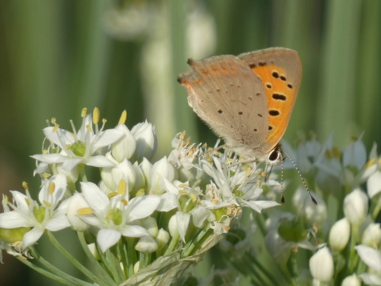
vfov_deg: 2.3
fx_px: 7066
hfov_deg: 3.1
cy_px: 143
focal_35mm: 642
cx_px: 190
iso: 80
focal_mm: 115
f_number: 5.6
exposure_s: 1/200
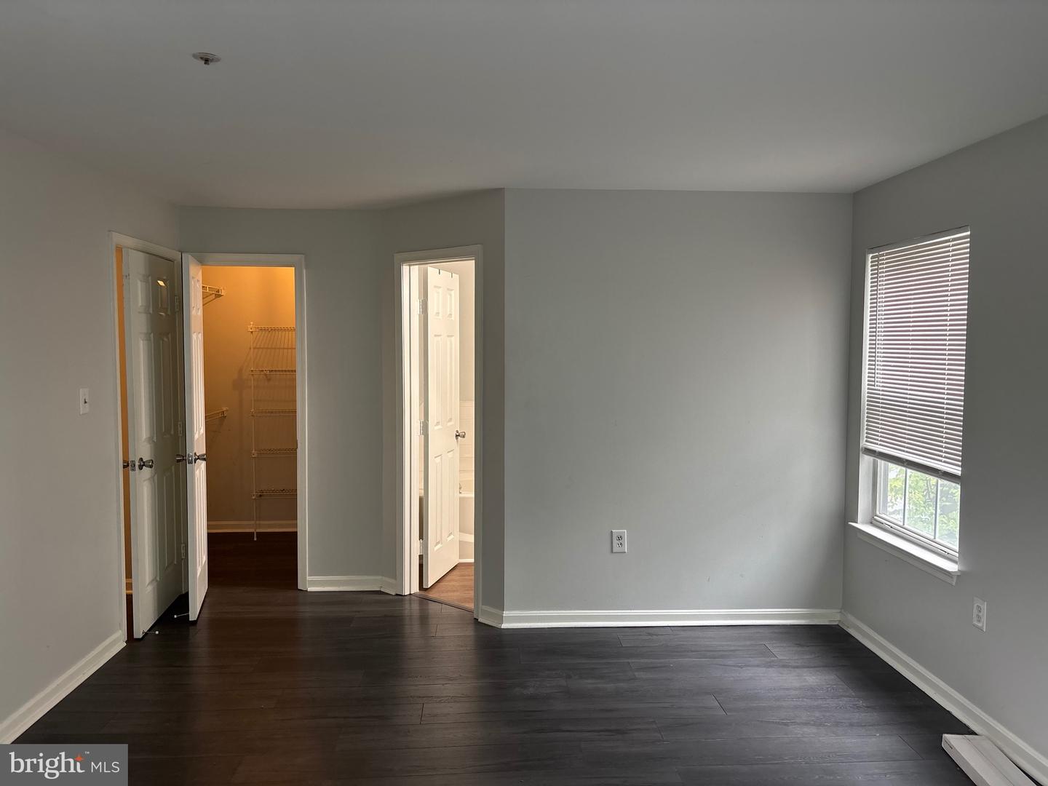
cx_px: 524
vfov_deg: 53.1
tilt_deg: -3.3
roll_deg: -0.2
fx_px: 787
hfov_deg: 67.3
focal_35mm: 26
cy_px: 393
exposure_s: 1/60
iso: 100
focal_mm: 5.96
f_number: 1.6
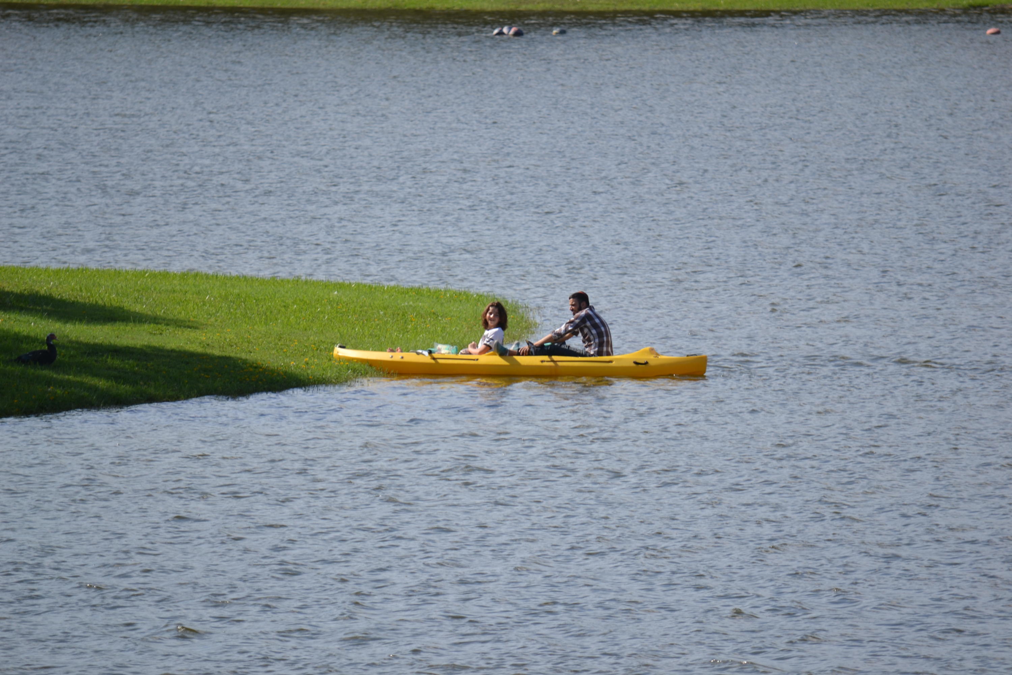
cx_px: 506
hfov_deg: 4.6
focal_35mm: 450
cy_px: 338
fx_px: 12649
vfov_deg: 3.1
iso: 100
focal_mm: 300
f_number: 5.6
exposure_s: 1/400
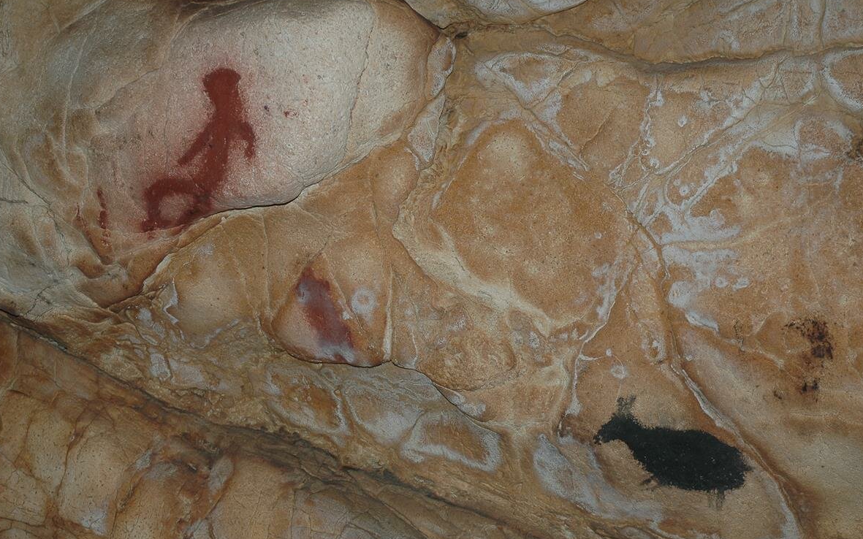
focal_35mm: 59
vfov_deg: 22.0
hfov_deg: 34.5
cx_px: 433
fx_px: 1388
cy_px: 283
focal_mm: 38
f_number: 5.6
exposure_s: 1/90
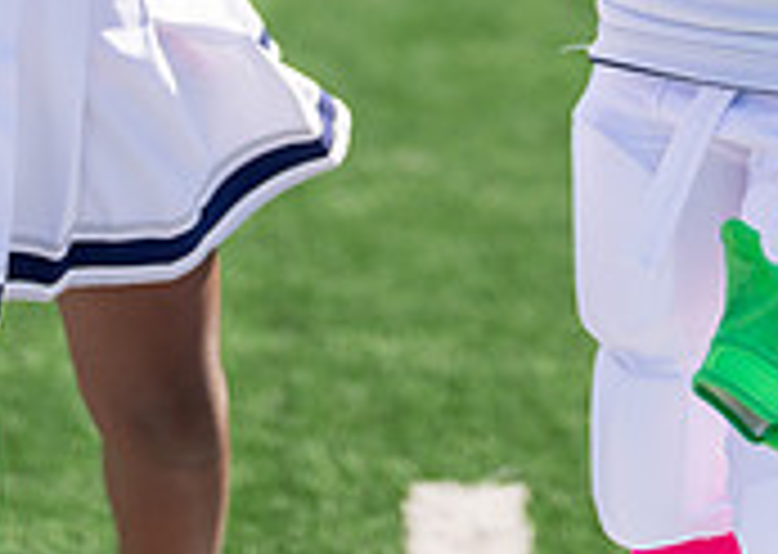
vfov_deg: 7.9
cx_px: 468
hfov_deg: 11.4
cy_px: -374
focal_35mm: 176
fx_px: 3883
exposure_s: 1/10000
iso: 100
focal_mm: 50
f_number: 1.2
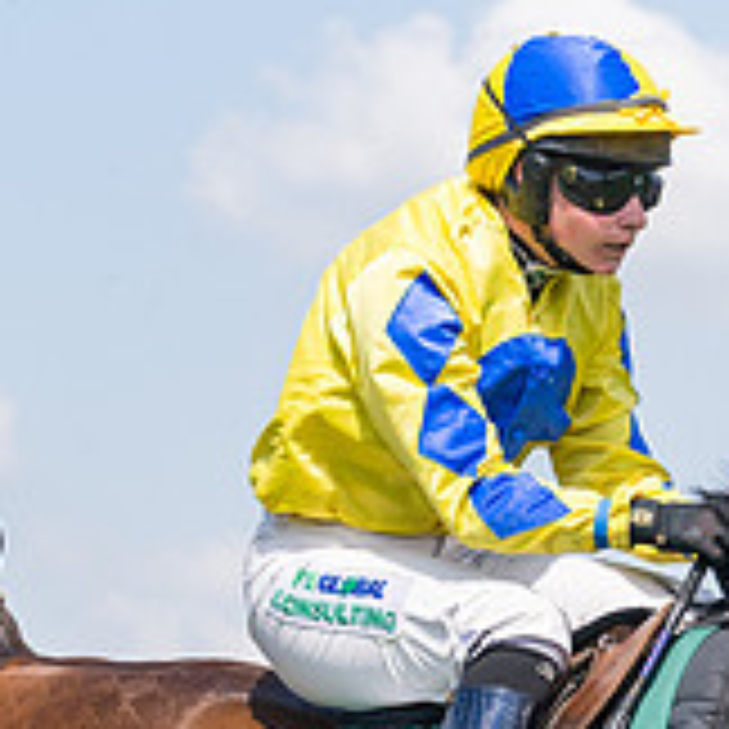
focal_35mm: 303
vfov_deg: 5.8
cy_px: 670
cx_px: 265
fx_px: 7219
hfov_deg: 5.8
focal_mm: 70
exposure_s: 1/4000
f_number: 4
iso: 400
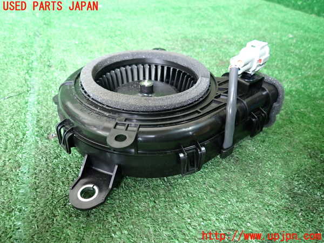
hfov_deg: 69.4
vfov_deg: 54.9
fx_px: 234
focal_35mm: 25
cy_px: 122
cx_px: 162
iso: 400
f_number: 2
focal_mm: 4.5
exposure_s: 1/30
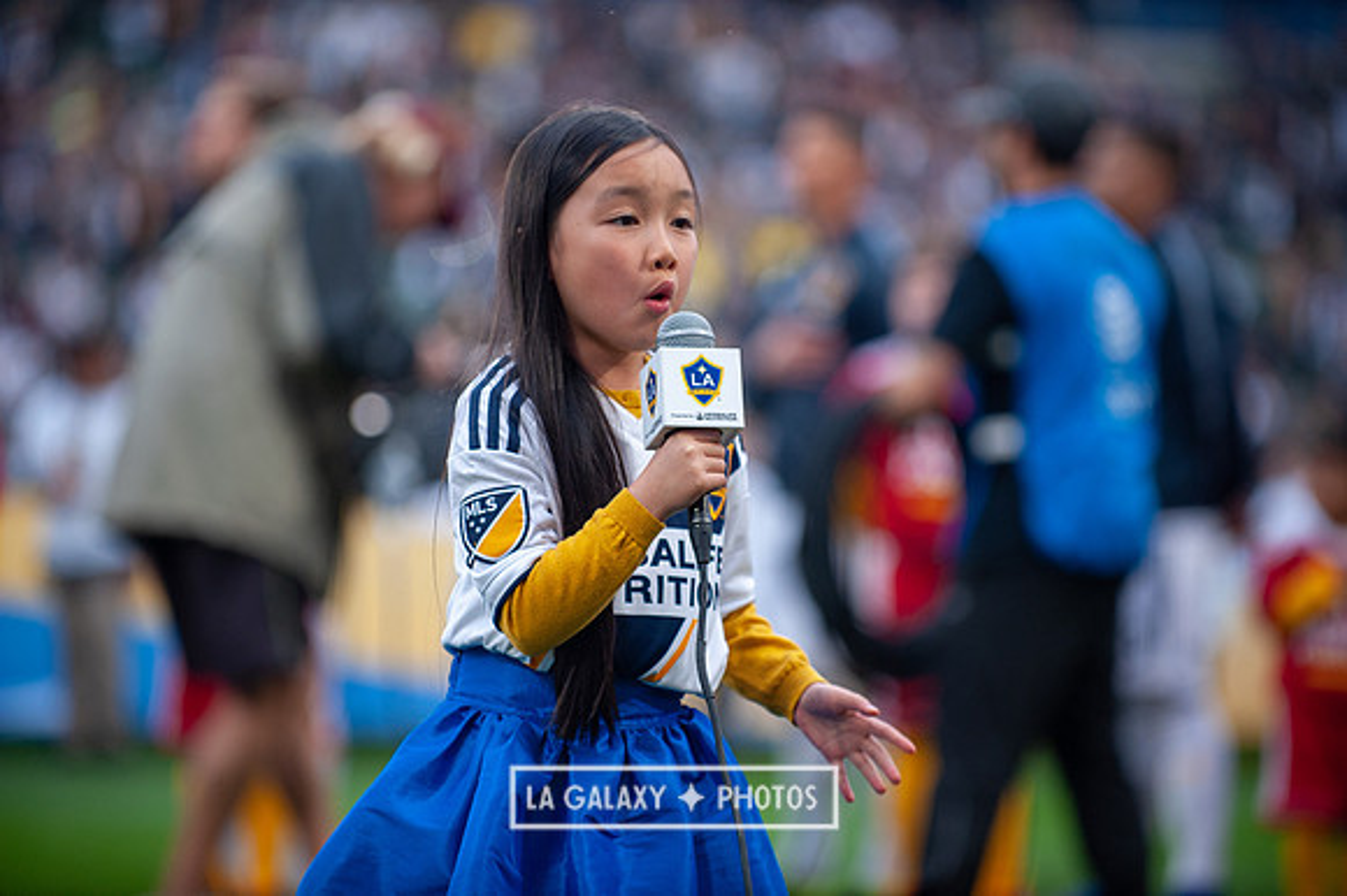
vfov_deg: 7.2
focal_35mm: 190
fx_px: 7105
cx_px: 674
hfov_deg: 10.8
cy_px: 448
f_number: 2.8
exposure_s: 1/640
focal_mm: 190
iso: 640
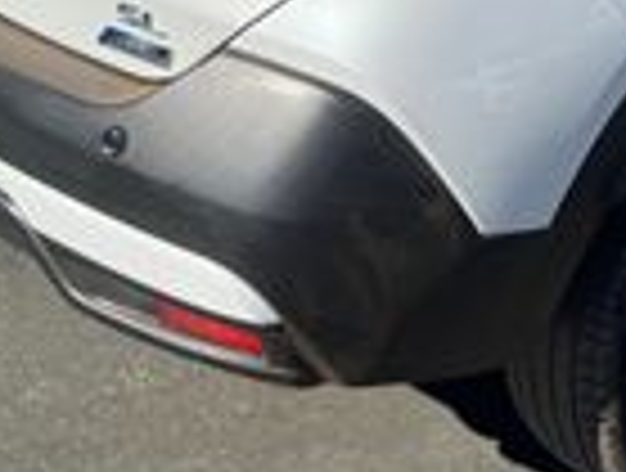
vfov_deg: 17.3
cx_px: 599
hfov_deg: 23.2
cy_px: -117
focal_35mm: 81
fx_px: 1469
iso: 80
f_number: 1.78
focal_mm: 6.76
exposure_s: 1/4950
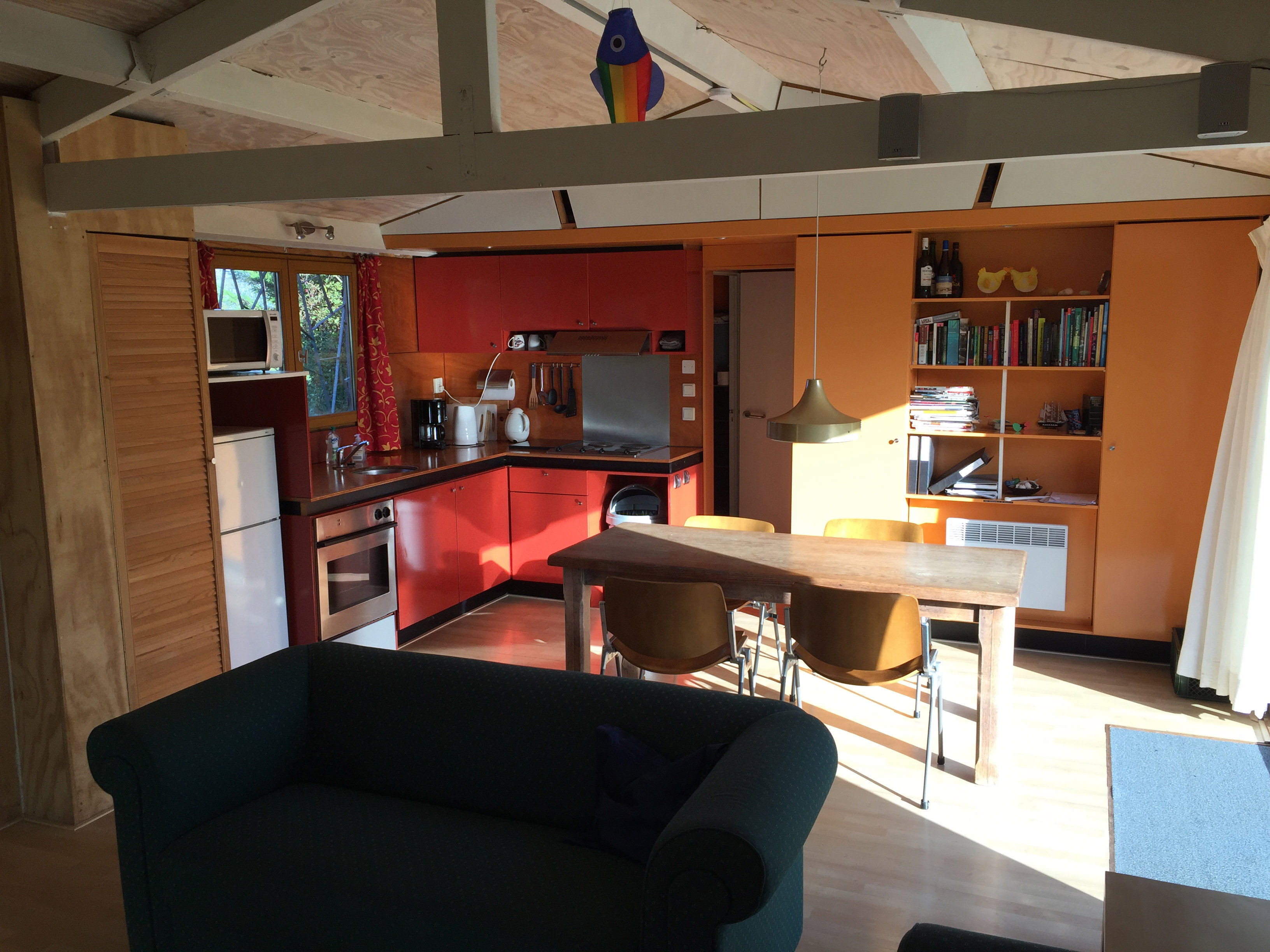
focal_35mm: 29
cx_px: 635
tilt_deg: -9.8
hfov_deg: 61.7
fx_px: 1064
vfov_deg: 48.2
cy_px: 476
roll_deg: -0.2
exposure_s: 1/243
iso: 32
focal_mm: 4.15
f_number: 2.2
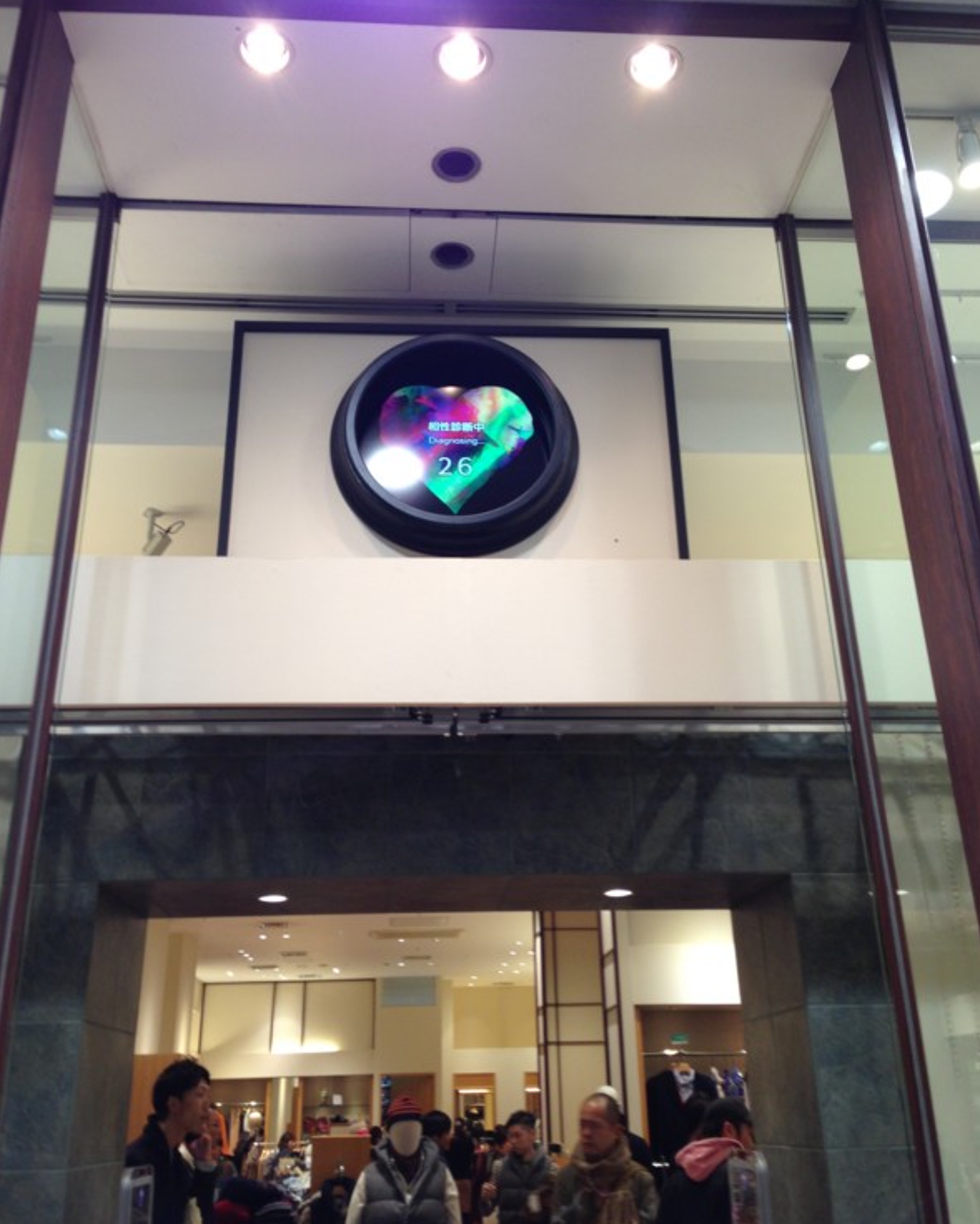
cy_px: 567
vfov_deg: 51.5
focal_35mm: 35
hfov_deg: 42.2
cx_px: 497
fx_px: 1269
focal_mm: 4.13
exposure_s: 1/30
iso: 50
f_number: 2.4
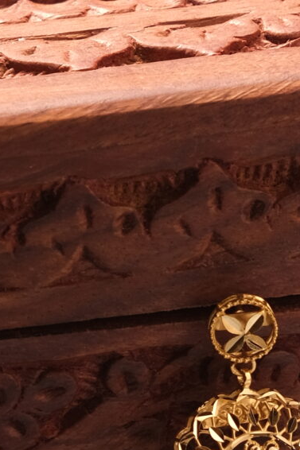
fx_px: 5716
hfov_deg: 3.0
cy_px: 363
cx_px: 458
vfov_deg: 4.5
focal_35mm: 457
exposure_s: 1/25
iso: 80
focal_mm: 67.5
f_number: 6.4
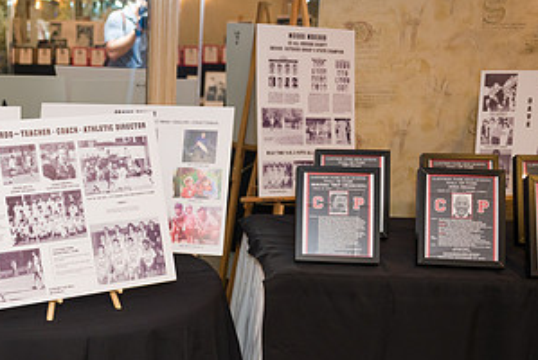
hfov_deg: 30.6
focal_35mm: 62
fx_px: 927
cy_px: 300
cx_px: 36
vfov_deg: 21.6
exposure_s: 1/125
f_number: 3.2
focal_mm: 32
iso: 1000
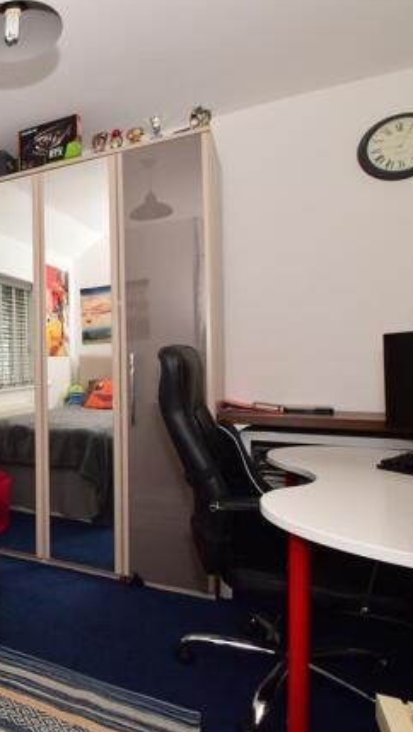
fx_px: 466
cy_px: 366
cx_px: -67
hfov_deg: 37.7
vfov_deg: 76.3
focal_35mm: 24
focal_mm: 10
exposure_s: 1/125
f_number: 7.1
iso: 400
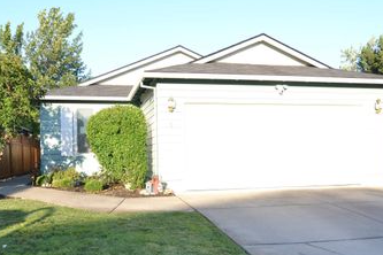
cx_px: 184
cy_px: 160
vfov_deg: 36.6
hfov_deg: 53.1
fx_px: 383
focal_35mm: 36
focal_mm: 16
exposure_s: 1/160
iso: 100
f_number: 6.3
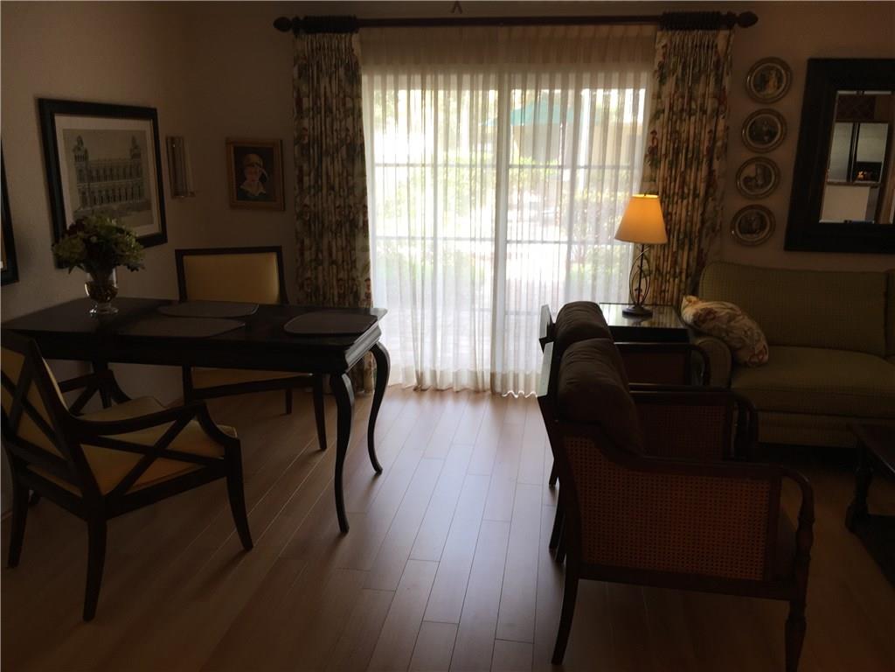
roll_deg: -1.1
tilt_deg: -13.6
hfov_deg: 61.7
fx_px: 750
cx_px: 448
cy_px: 336
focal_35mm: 29
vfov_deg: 48.2
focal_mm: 4.15
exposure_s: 1/40
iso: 25
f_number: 2.2
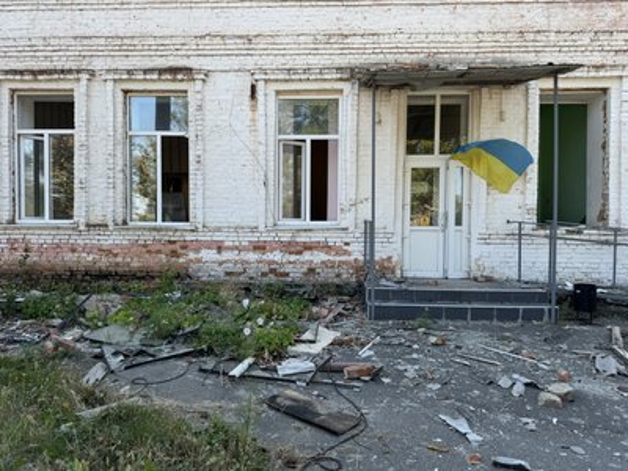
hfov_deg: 71.6
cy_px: 236
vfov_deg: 56.8
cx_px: 314
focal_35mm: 24
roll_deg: -0.3
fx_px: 435
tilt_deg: -1.4
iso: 80
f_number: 1.78
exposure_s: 1/822
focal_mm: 6.76
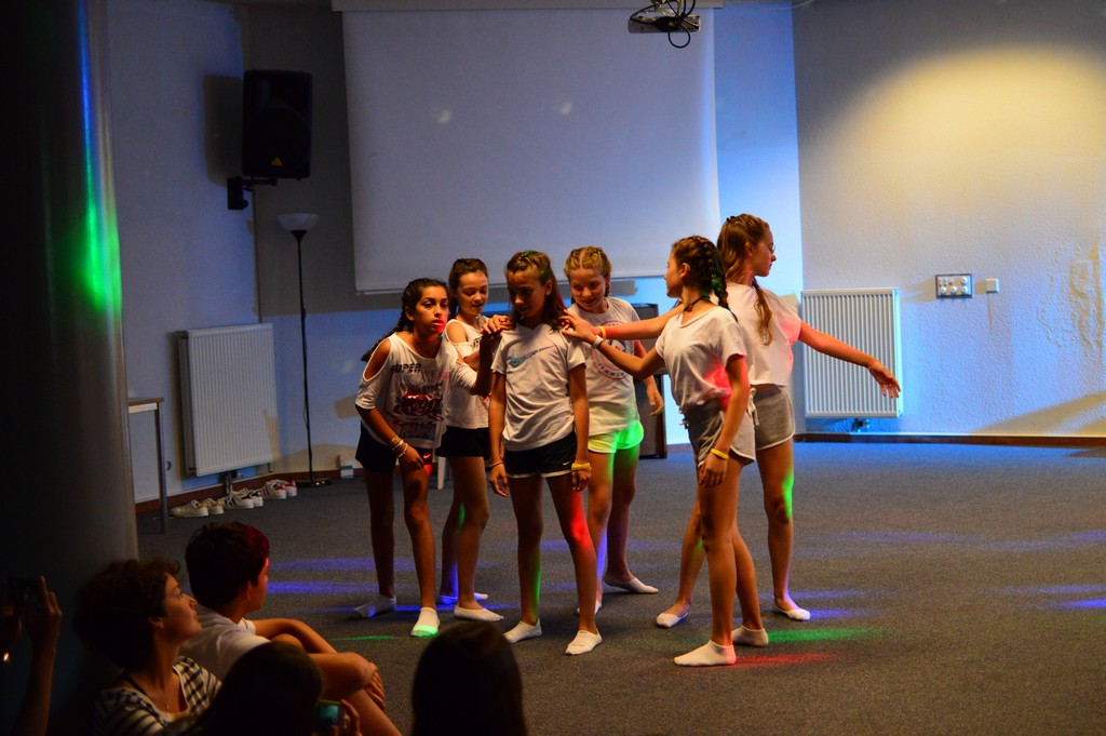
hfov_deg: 37.9
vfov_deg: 25.7
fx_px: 1612
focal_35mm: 52
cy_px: 368
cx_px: 553
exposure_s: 1/80
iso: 1600
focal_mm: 35
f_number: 1.8
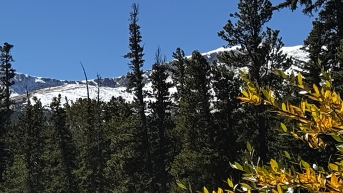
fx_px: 1637
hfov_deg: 11.6
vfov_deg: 6.7
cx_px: -123
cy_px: 248
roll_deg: -0.7
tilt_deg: +0.9
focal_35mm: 180
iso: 64
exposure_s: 1/4049
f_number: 1.78
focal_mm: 6.76
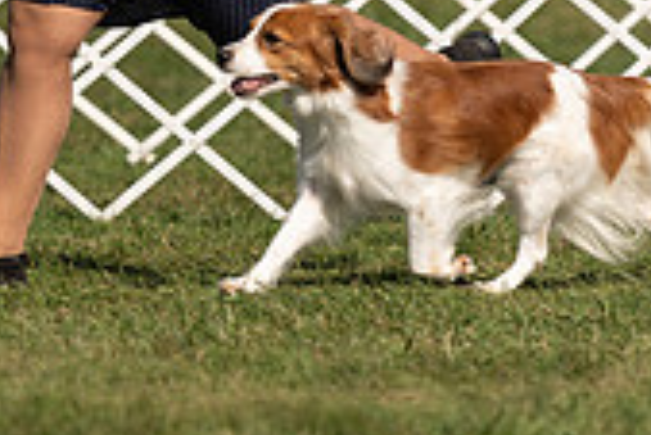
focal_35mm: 798
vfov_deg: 1.7
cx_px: 148
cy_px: -150
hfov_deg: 2.6
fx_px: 14443
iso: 100
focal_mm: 200
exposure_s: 1/2500
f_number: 3.2
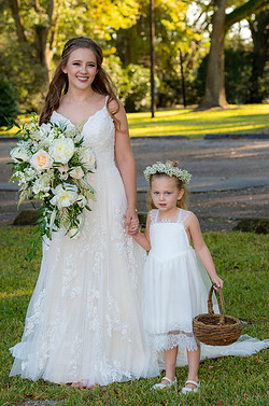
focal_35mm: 117
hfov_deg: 11.7
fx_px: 1316
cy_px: 202
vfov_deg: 17.5
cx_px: 114
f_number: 6.3
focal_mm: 98
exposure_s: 1/640
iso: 1250
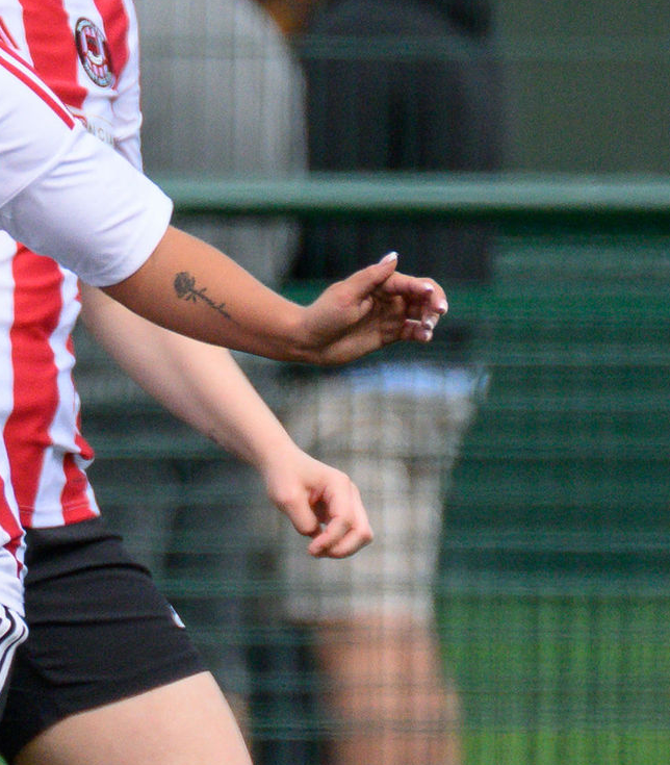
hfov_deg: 0.5
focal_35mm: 3106
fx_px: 72979
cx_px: -547
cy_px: 26
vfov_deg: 0.6
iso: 640
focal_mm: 400
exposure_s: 1/1600
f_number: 5.6
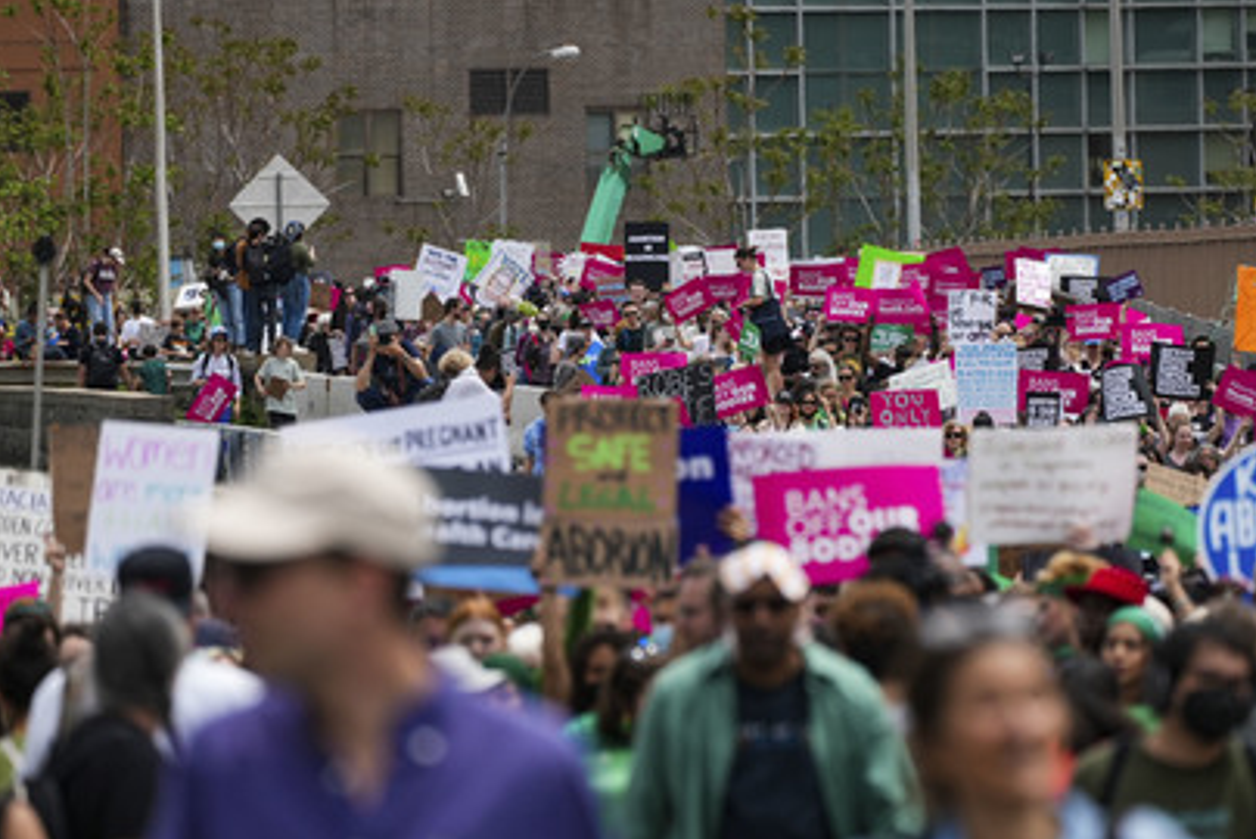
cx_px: 684
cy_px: 438
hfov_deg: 4.6
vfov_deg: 3.1
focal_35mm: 445
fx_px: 15536
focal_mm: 400
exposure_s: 1/1000
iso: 400
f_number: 9
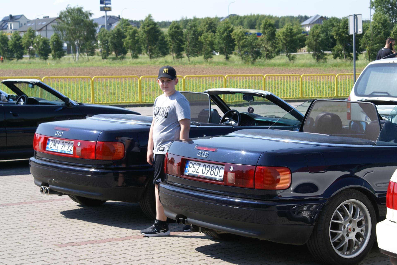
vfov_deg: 15.2
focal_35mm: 90
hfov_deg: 22.6
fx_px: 994
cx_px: 198
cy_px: 132
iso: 100
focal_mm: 60
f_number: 8
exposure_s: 1/200
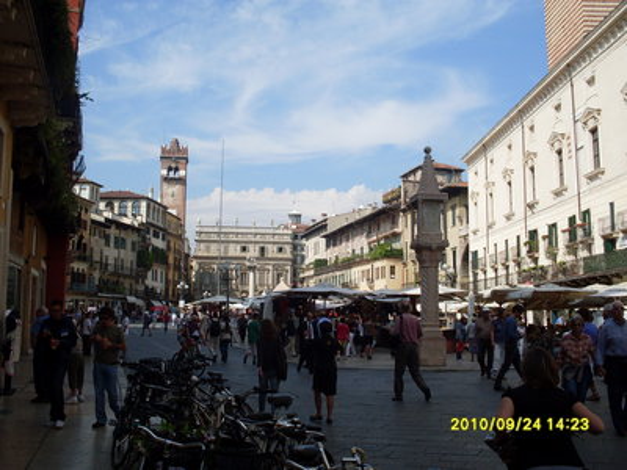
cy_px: 235
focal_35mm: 38
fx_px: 688
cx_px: 314
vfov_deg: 37.7
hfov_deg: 49.0
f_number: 8.4
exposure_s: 1/250
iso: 80
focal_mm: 6.3
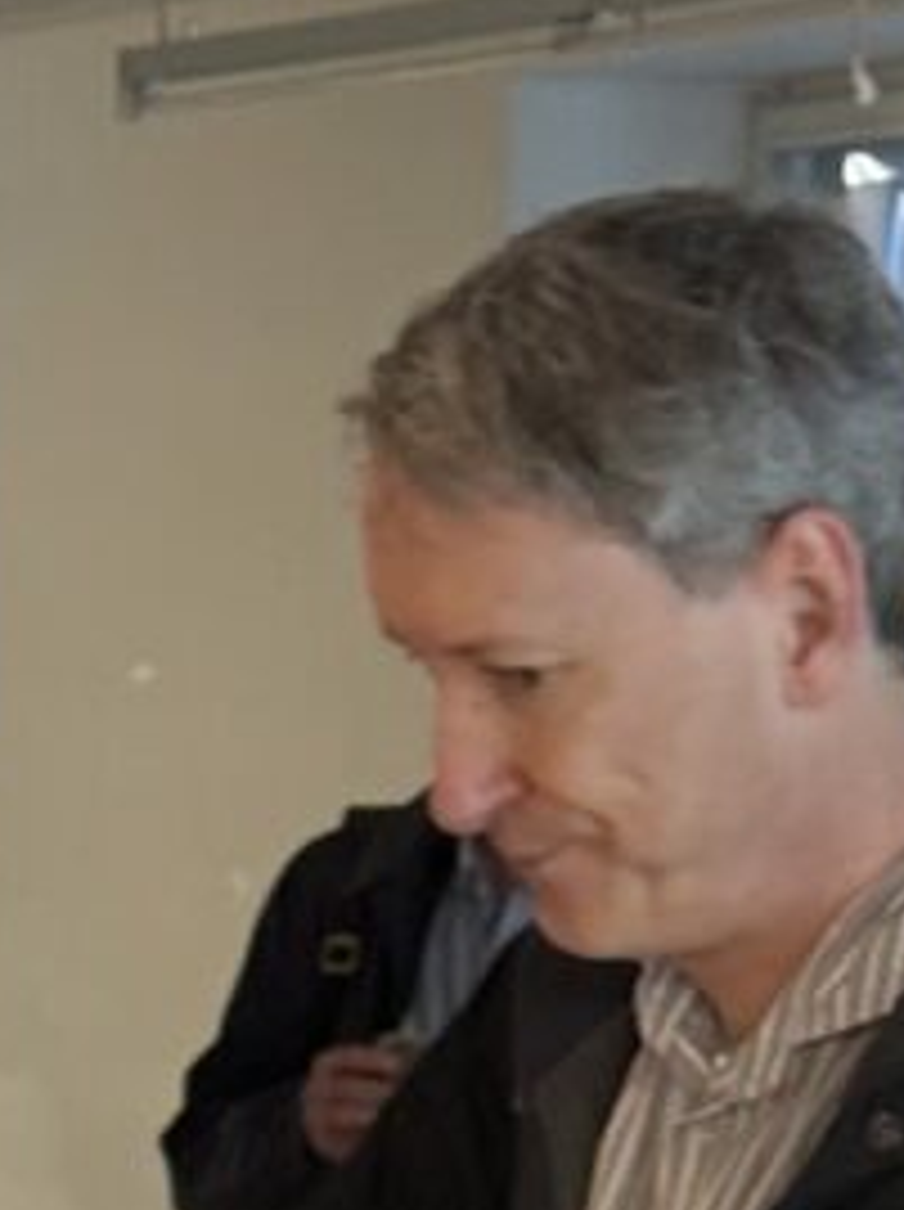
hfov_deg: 8.1
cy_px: 2105
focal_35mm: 183
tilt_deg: -9.4
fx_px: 6387
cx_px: 18
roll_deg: -1.3
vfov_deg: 10.3
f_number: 1.78
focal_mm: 6.76
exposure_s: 1/50
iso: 160
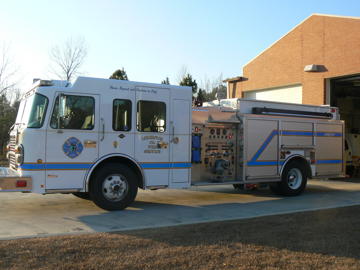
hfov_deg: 50.1
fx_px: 385
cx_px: 179
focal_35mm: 37
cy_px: 138
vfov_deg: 38.7
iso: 80
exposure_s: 1/200
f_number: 5.6
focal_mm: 6
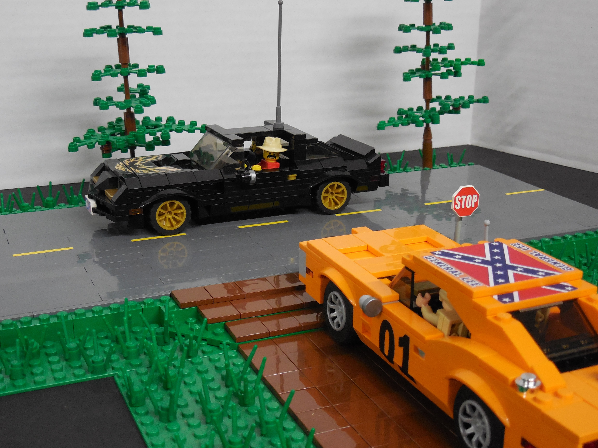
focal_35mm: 48
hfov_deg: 39.7
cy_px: 224
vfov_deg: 30.3
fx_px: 829
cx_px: 299
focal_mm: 8.7
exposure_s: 1/10
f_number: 4
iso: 400
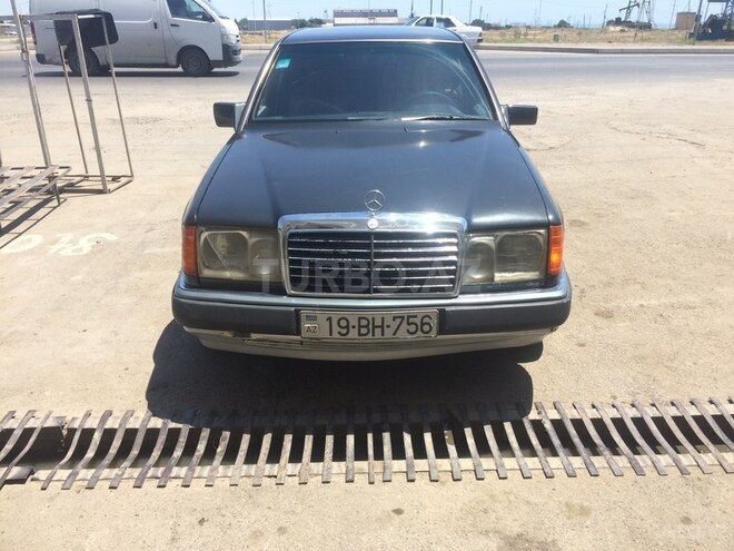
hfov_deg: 61.7
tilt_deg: -23.9
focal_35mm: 29
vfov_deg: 48.2
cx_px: 367
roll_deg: -0.1
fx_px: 615
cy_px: 276
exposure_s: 1/1580
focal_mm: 4.15
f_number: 2.2
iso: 32
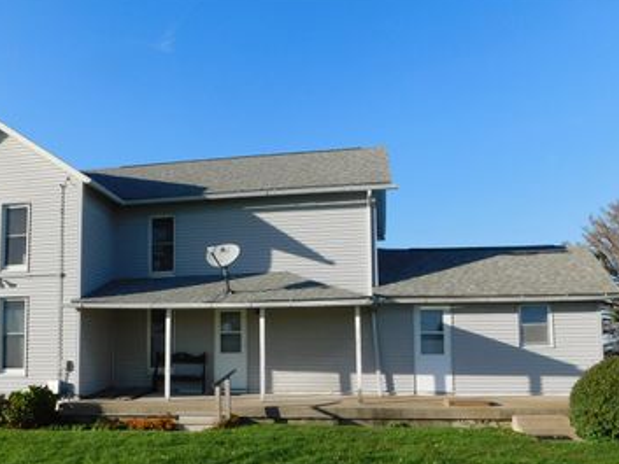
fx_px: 608
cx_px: 249
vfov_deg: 41.2
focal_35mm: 34
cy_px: 316
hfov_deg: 53.6
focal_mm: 4.1
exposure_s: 1/1250
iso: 125
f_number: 3
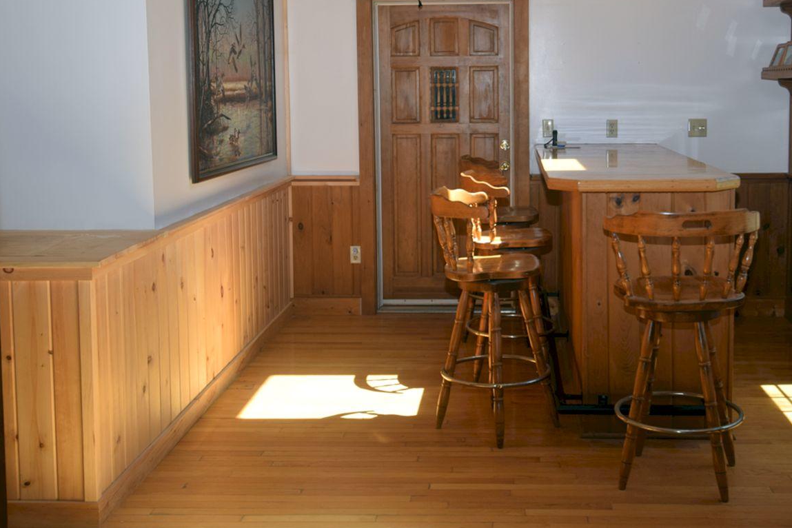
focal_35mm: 47
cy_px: 185
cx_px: 449
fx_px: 1034
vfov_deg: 28.5
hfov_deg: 41.8
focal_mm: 24
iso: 200
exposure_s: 1/125
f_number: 5.6
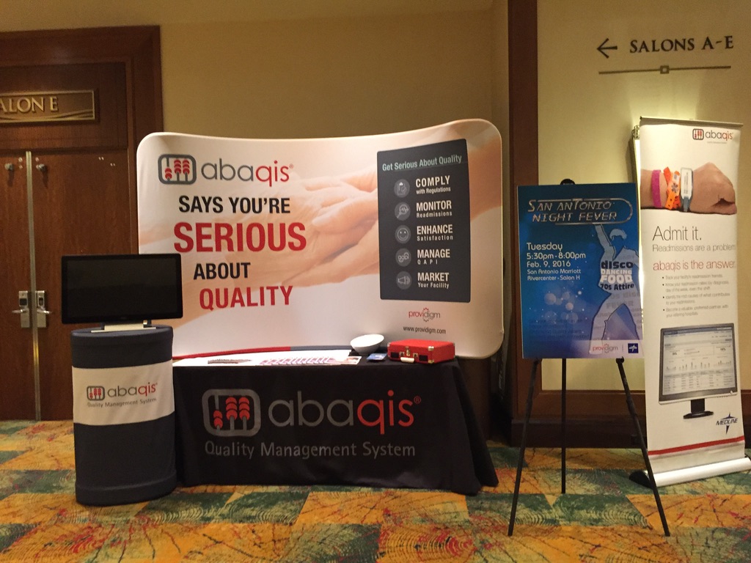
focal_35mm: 29
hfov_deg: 61.7
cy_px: 282
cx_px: 376
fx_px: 629
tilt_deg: -1.2
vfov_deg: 48.2
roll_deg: +0.3
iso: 250
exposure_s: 1/15
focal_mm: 4.15
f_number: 2.2
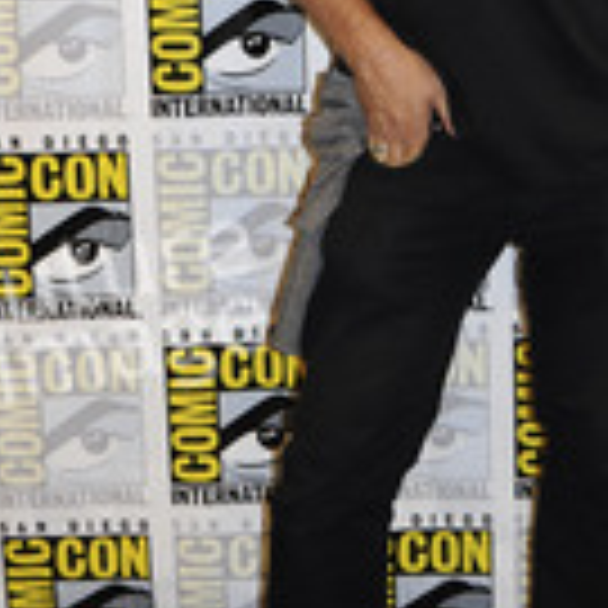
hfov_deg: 18.8
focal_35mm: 91
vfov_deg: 18.9
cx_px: 529
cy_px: 104
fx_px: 1808
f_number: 4.5
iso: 1000
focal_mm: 24
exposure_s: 1/60
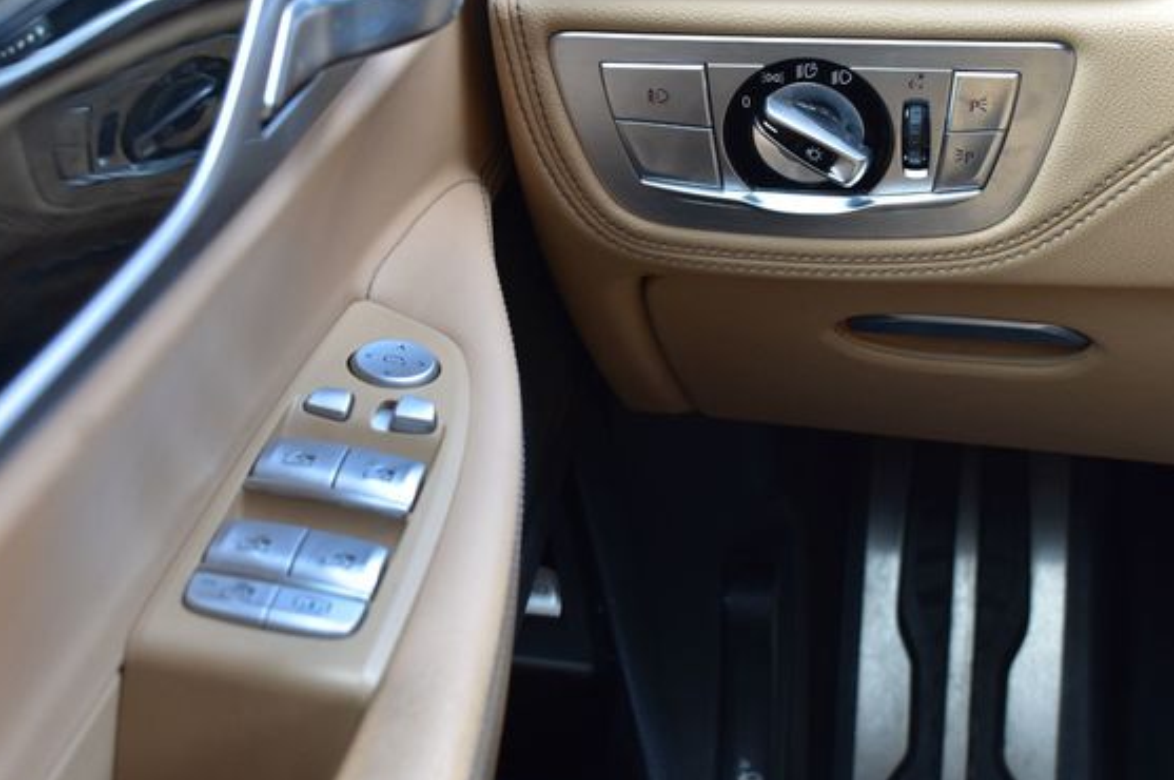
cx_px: 649
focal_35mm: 69
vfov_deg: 19.7
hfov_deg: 29.3
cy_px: 438
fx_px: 2248
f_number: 7.1
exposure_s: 1/30
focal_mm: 40
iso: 400
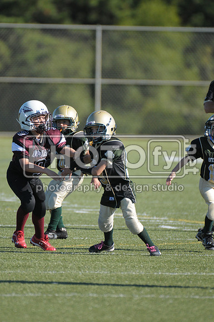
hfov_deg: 2.3
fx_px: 5366
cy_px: 161
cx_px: 107
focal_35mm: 600
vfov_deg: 3.4
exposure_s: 1/2500
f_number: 4
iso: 640
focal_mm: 400
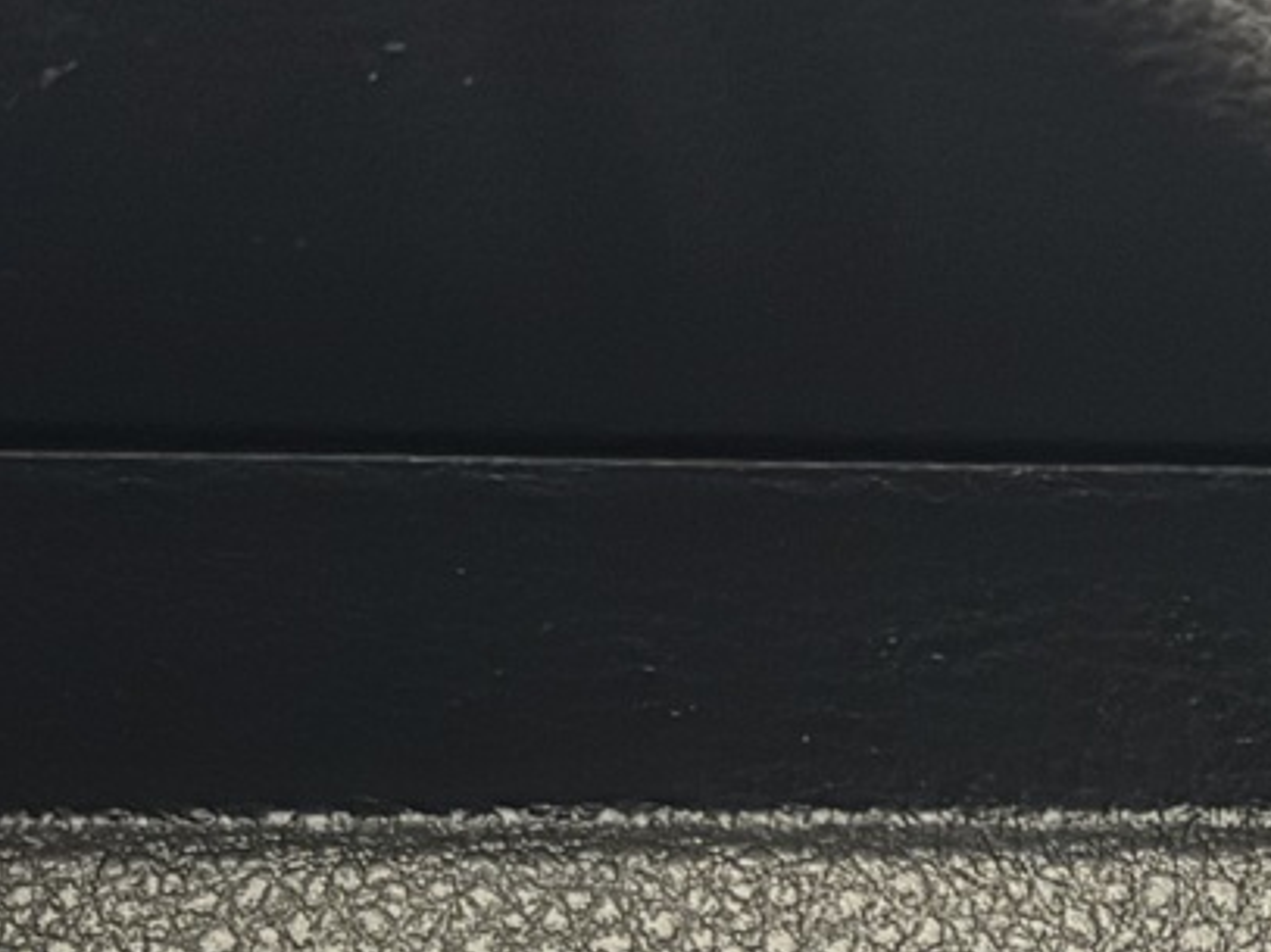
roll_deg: +0.4
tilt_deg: -5.6
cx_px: 1443
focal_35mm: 170
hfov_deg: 11.4
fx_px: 6240
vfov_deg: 8.5
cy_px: 1433
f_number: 1.78
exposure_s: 1/9
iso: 640
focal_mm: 6.76
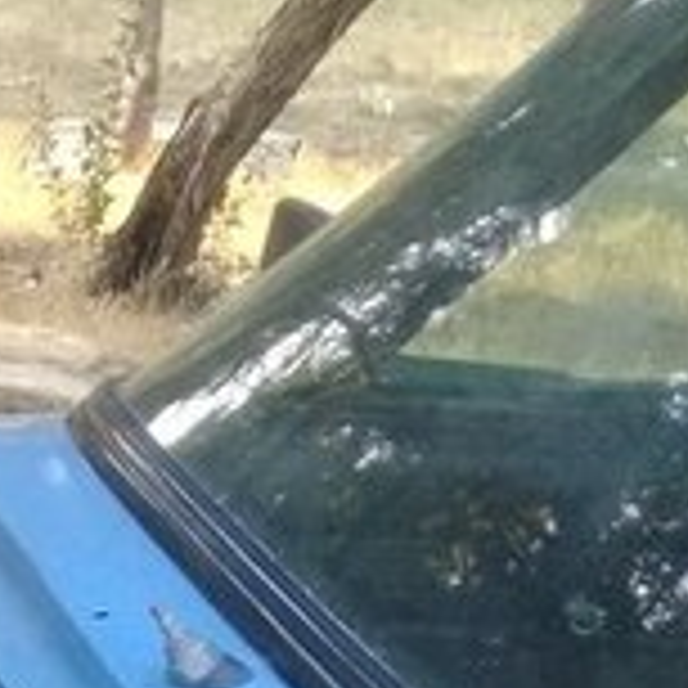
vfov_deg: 13.8
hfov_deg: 12.7
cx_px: -746
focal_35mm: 118
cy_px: 1068
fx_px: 2653
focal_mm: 3.3
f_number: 2.2
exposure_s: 1/50
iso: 64
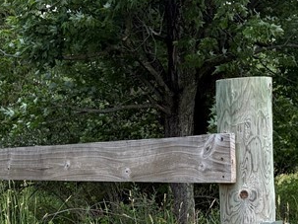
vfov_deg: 16.2
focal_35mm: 88
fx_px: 757
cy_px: 257
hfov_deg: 22.3
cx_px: 149
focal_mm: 5.96
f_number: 1.6
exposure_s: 1/840
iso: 64
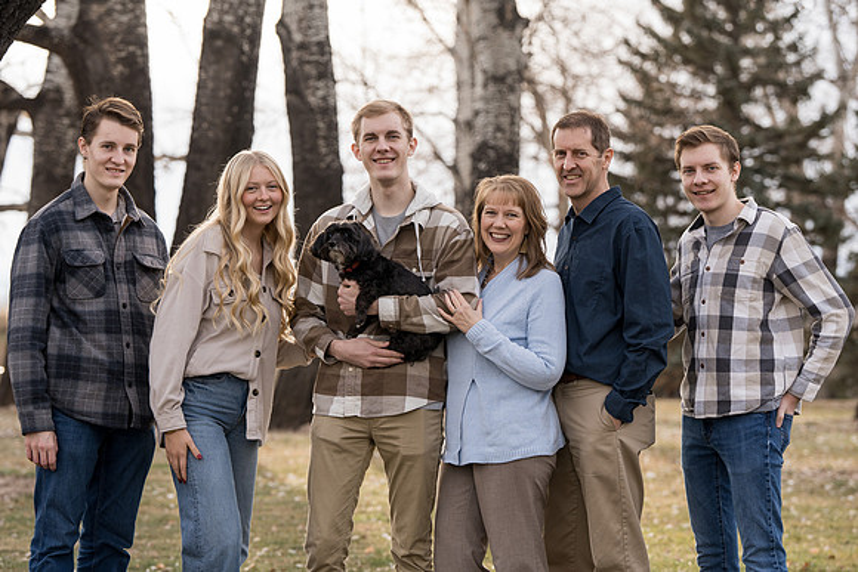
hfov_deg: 19.3
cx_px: 429
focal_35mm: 106
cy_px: 286
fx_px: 2527
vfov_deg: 12.9
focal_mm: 106
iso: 250
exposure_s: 1/250
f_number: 4
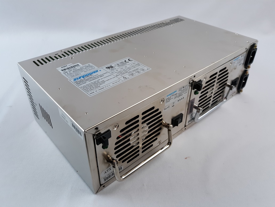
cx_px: 138
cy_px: 104
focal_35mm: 28
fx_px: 222
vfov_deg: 49.7
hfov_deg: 63.4
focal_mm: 3.7
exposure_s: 1/120
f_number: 1.7
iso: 64
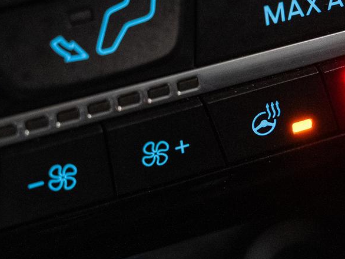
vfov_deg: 11.4
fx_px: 1296
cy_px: 135
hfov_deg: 14.9
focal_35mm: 130
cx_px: 341
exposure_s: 1/30
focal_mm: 44
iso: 1250
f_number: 4.5
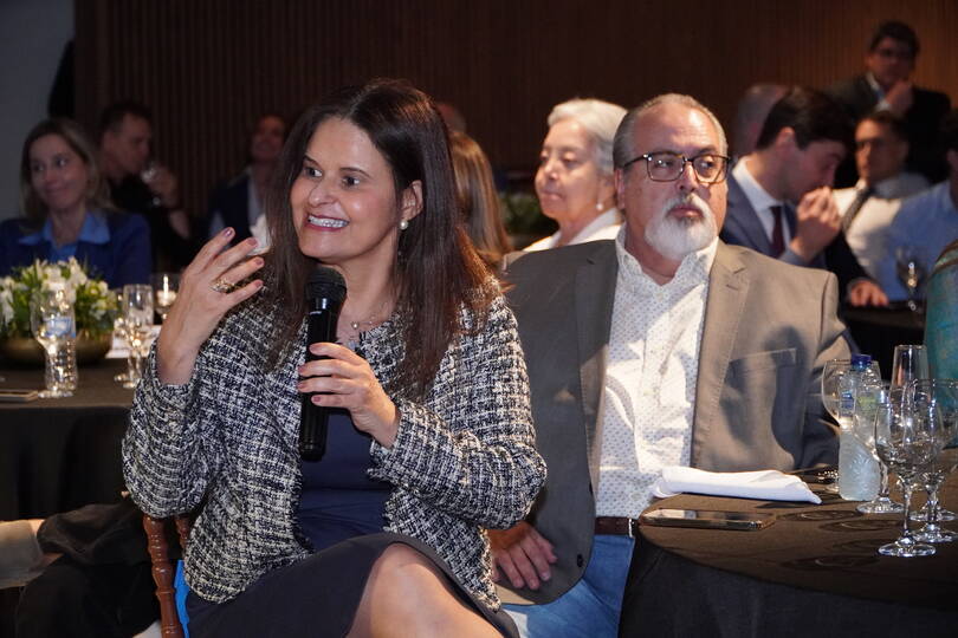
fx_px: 2554
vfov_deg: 14.3
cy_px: 319
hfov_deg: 21.2
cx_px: 479
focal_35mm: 96
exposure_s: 1/250
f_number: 4
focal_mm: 64
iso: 5000
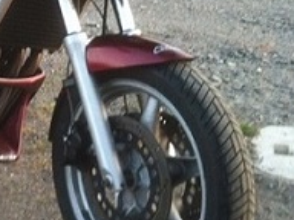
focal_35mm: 110
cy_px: 22
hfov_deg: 17.4
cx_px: -8
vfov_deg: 13.3
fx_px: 934
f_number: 2.8
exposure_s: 1/30
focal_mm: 3.85
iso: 80
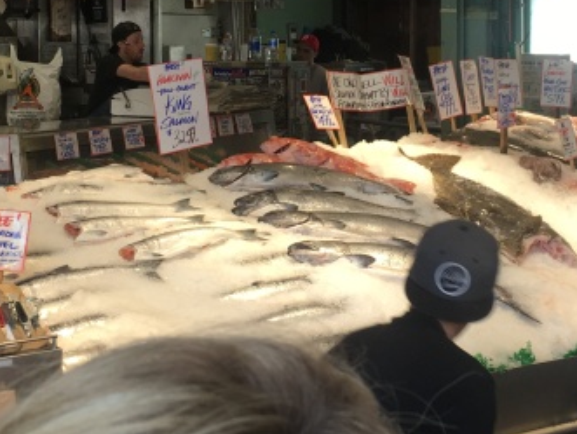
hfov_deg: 27.7
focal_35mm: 70
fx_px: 1168
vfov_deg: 20.9
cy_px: 106
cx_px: 314
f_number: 2.2
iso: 40
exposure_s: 1/120
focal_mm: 4.15
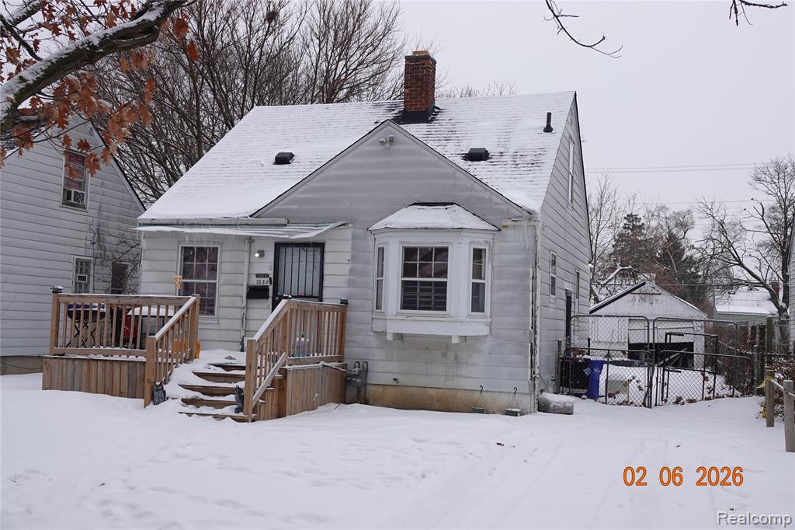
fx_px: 817
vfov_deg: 35.9
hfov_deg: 51.9
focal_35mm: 37
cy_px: 265
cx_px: 398
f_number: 4
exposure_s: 1/640
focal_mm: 13.7
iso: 100
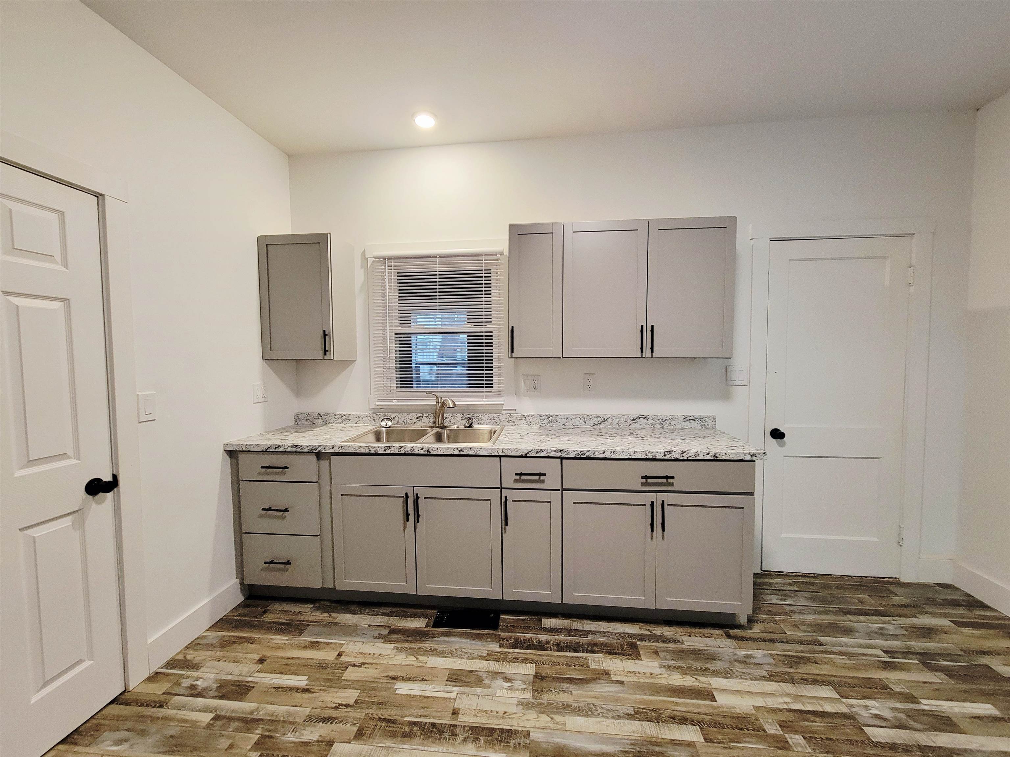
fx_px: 379
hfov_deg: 106.2
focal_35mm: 13
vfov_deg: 89.9
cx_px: 505
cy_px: 378
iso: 400
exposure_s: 1/60.2
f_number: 2.2
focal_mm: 2.2
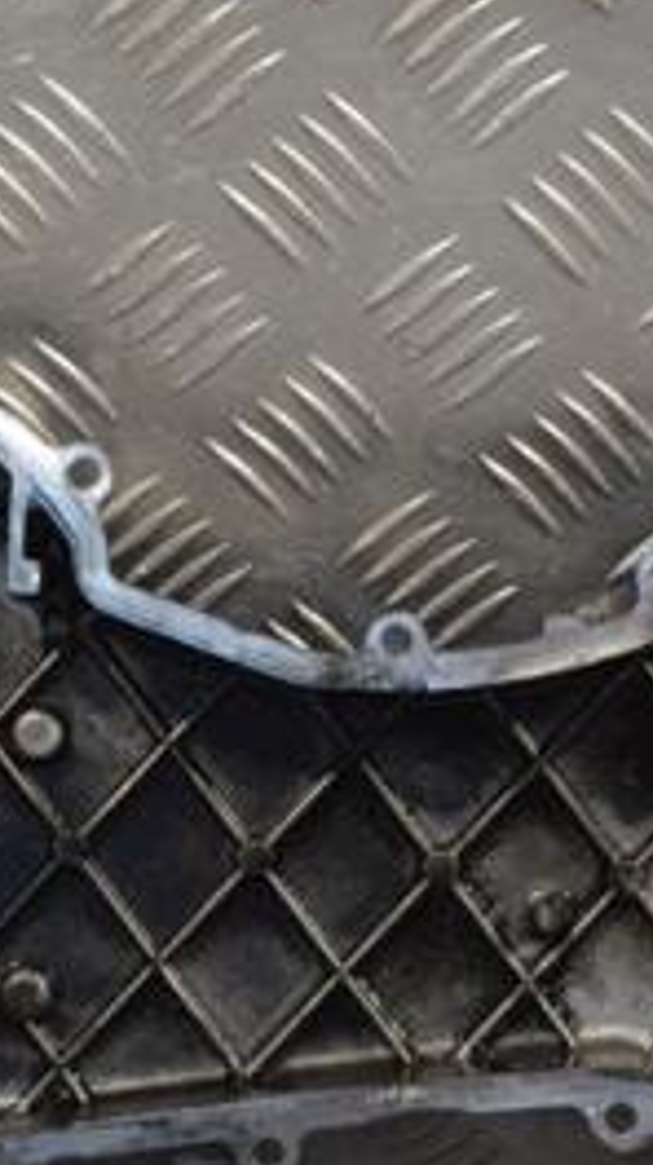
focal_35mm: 143
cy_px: 750
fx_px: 4413
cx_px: 163
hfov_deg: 8.5
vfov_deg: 15.0
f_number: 8
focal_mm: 40
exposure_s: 1/250
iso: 3200
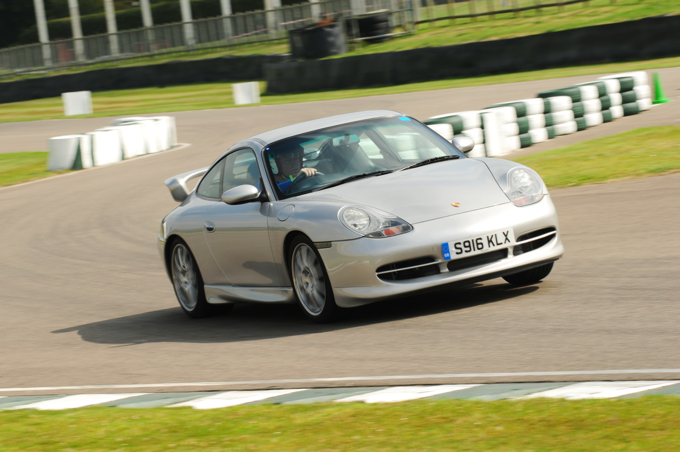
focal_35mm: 202
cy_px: 226
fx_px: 3820
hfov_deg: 10.2
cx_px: 340
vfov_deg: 6.8
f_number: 14
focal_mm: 135
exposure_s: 1/160
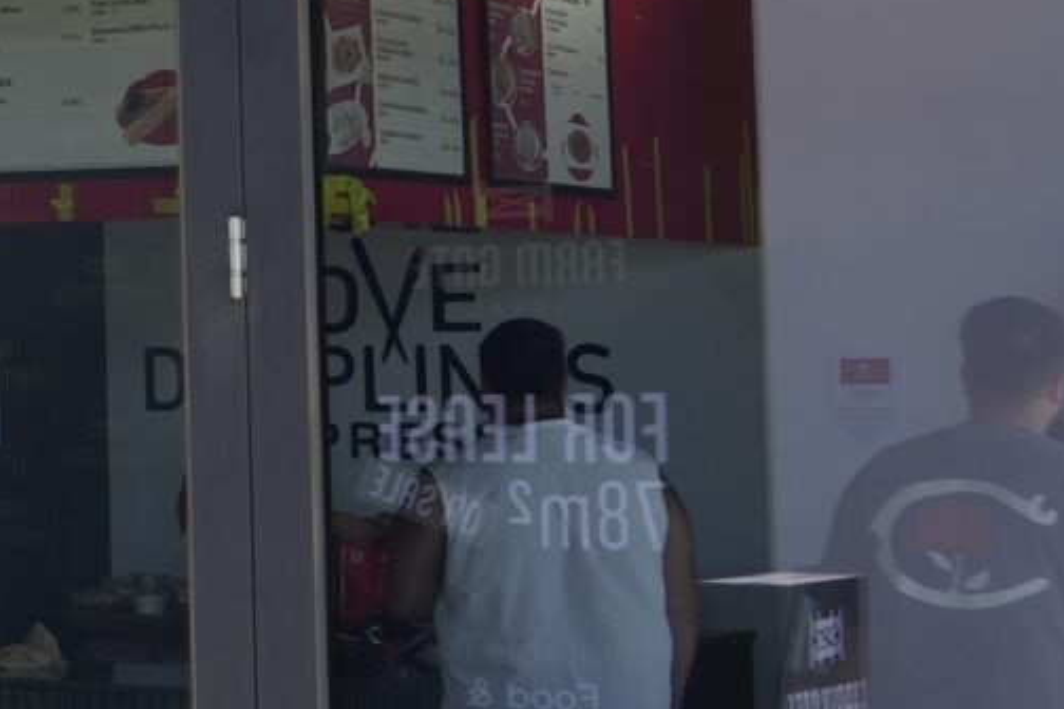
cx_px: -1020
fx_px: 3605
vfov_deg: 11.2
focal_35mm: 122
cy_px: 64
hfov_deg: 14.2
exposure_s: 1/100
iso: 100
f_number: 7.1
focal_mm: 24
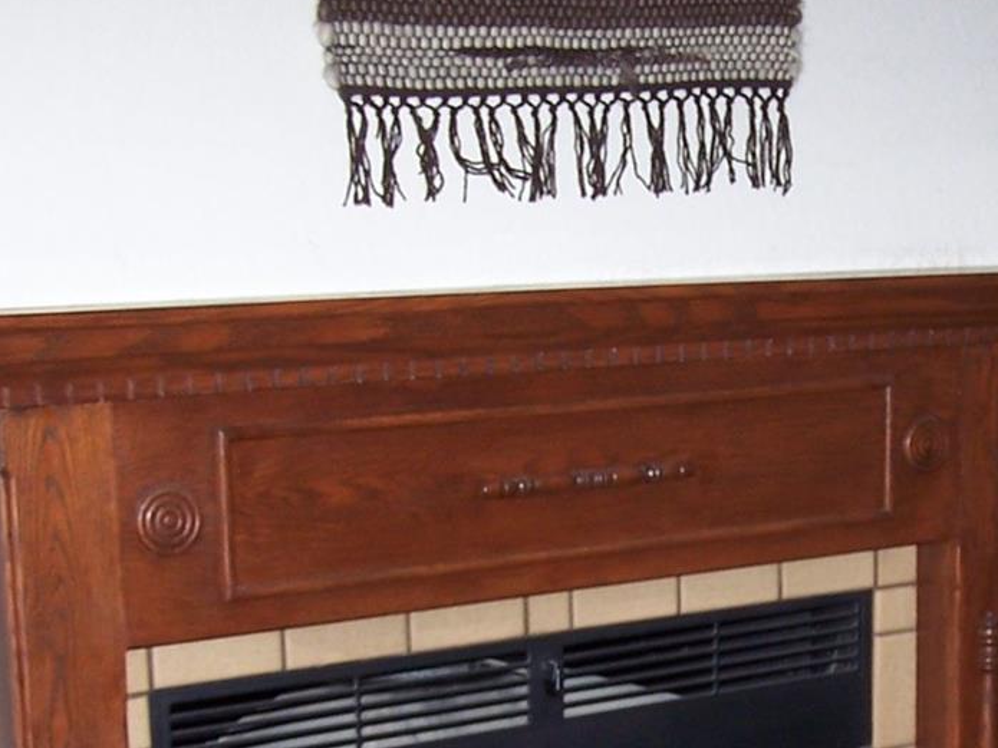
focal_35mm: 82
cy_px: 705
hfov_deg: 23.4
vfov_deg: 17.7
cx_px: 823
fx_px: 2364
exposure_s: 1/60
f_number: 2.8
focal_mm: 6.3
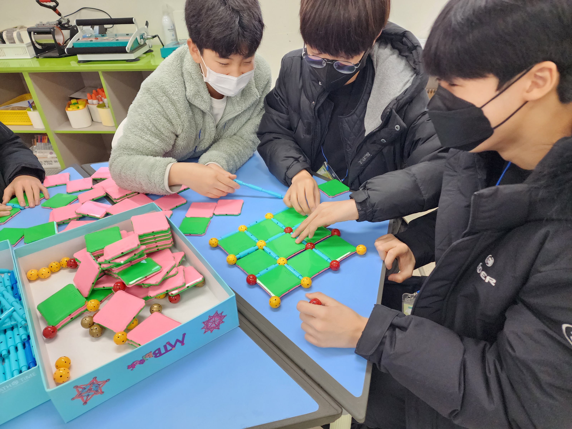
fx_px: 380
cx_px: 286
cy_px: 214
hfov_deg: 73.9
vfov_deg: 58.9
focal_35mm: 23
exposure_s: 1/120
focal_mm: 6.4
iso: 250
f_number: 1.8
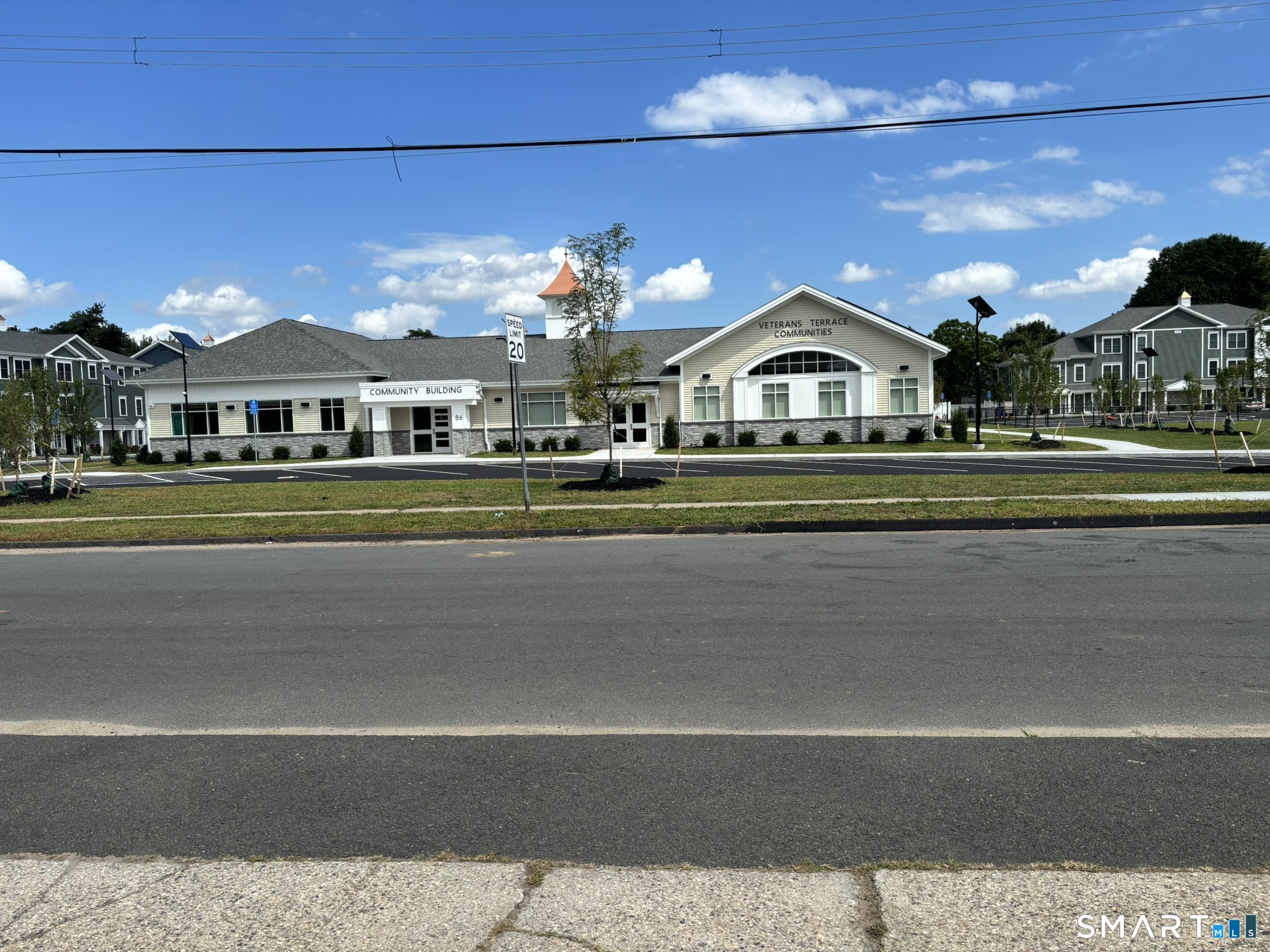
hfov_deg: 67.3
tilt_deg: -3.1
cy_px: 476
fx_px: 954
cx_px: 635
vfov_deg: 53.1
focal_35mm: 26
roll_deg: +1.7
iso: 50
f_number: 1.6
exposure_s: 1/3650
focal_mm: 5.96
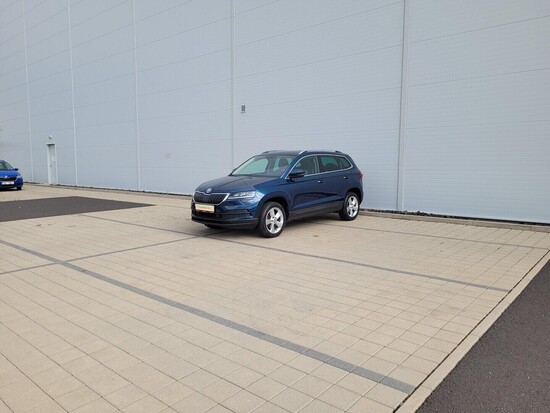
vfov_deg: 53.1
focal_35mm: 26
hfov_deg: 67.3
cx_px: 275
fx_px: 413
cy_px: 206
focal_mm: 5.4
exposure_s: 1/614
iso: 40
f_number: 1.8
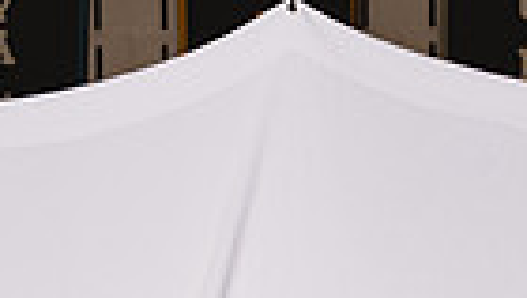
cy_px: 815
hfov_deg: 6.3
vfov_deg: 3.5
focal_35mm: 340
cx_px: 346
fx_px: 4755
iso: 400
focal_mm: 101
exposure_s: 1/125
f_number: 7.1
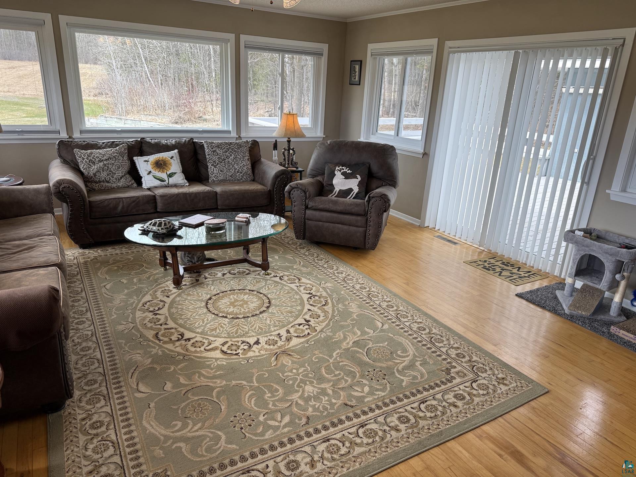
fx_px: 441
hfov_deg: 71.6
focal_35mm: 24
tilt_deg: -19.1
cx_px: 318
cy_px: 238
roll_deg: -2.5
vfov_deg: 56.8
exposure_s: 1/348
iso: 80
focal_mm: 6.76
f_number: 1.78
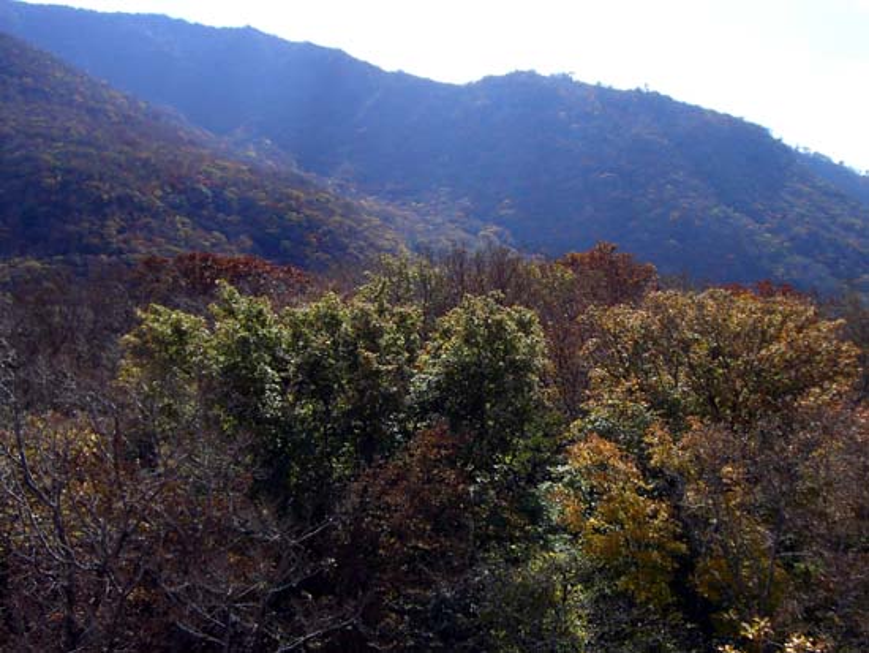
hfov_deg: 49.0
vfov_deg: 37.7
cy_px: 326
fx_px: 954
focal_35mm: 38
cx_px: 434
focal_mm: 6.2
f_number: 4.3
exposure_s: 1/500
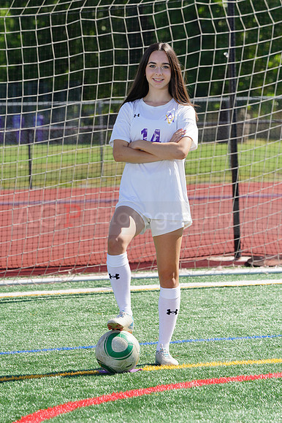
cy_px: 212
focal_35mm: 235
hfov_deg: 5.8
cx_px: 141
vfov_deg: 8.8
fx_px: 2764
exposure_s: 1/250
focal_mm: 235
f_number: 11
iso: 200
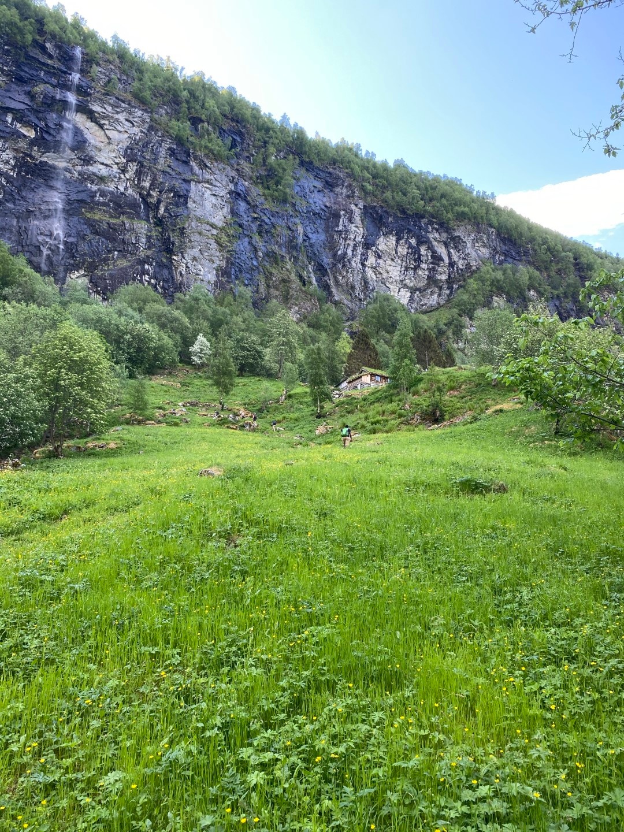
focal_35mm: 26
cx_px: 312
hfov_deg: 53.1
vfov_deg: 67.3
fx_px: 625
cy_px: 416
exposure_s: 1/167
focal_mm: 4.25
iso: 32
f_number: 1.8
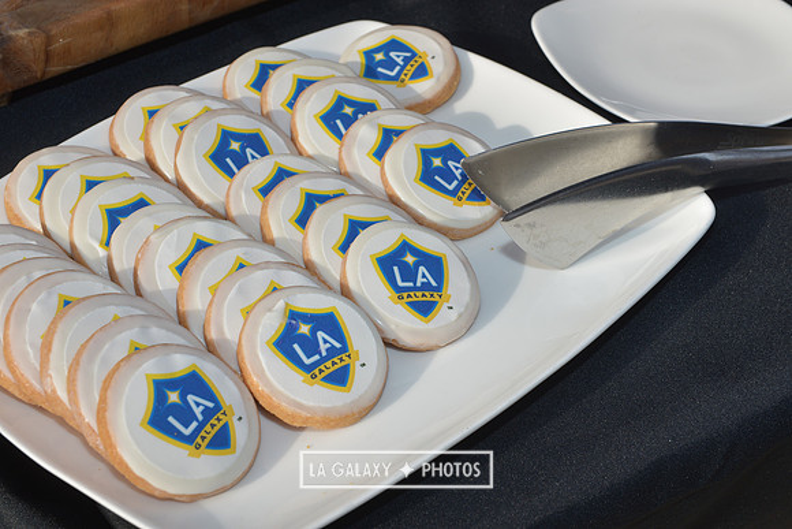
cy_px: 264
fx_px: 1540
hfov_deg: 28.8
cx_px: 396
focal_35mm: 70
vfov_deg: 19.5
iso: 200
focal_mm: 70
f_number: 13
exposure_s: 1/200
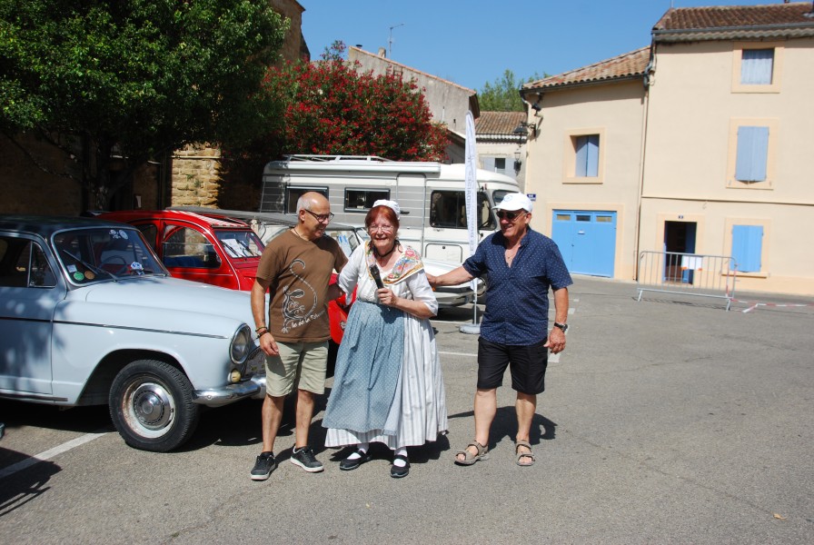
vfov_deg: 43.7
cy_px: 272
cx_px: 407
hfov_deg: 61.9
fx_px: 679
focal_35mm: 30
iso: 100
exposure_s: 1/250
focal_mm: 20
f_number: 8
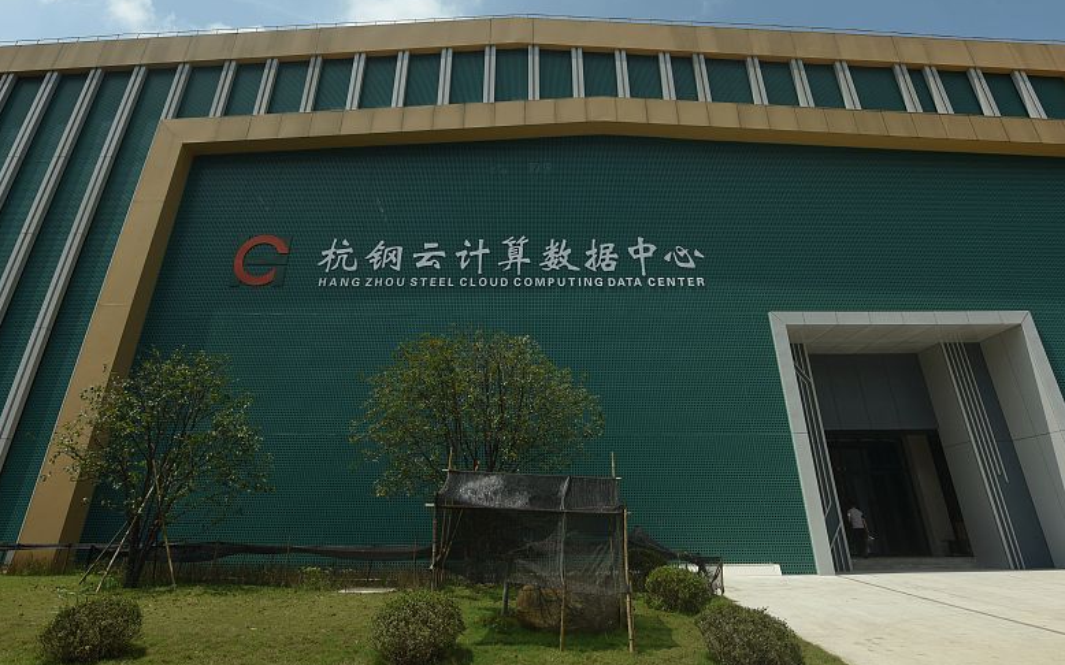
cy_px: 146
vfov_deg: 52.0
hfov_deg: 79.7
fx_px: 638
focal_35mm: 22
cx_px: 528
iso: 64
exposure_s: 1/200
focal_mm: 14
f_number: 10
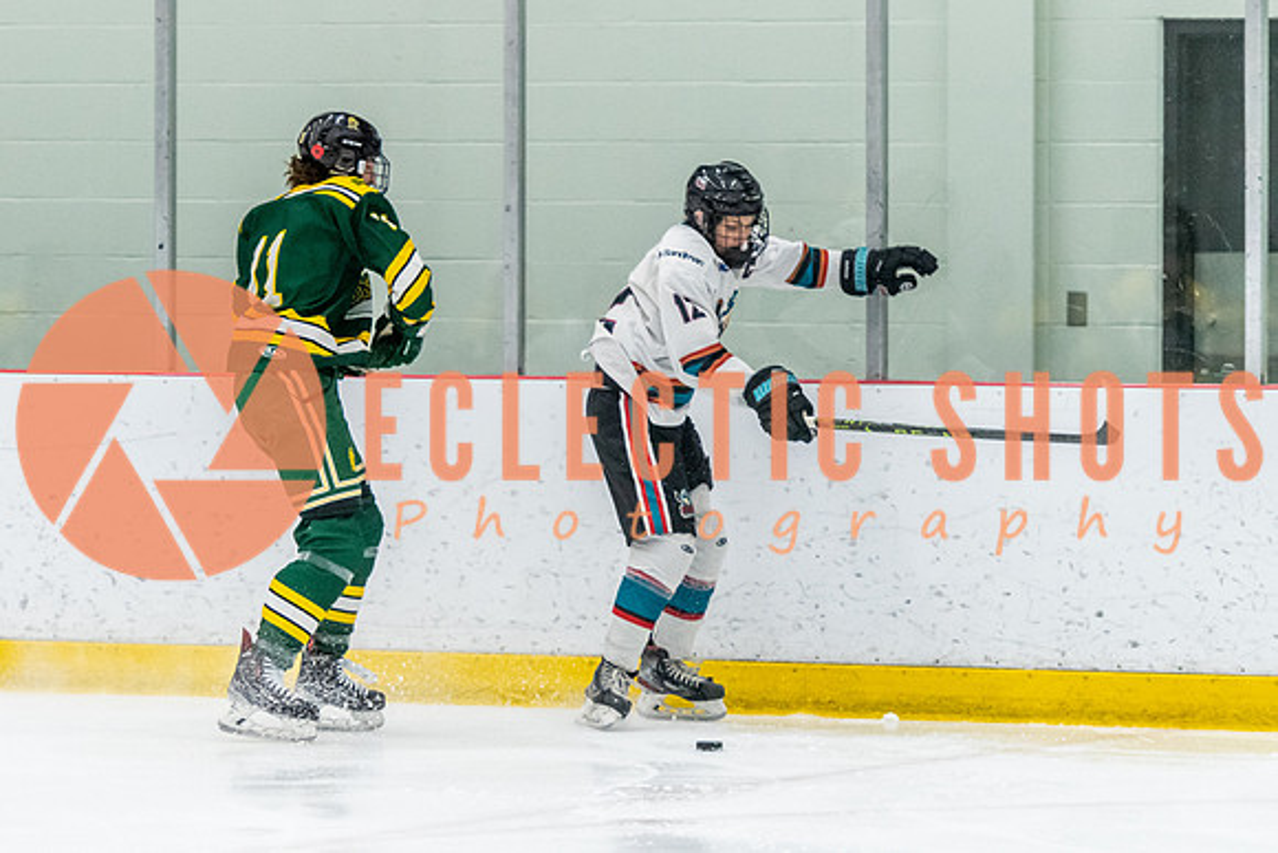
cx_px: 343
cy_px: 516
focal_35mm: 250
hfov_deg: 8.2
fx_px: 8859
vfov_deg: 5.5
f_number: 2.8
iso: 4000
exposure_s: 1/800
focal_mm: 150
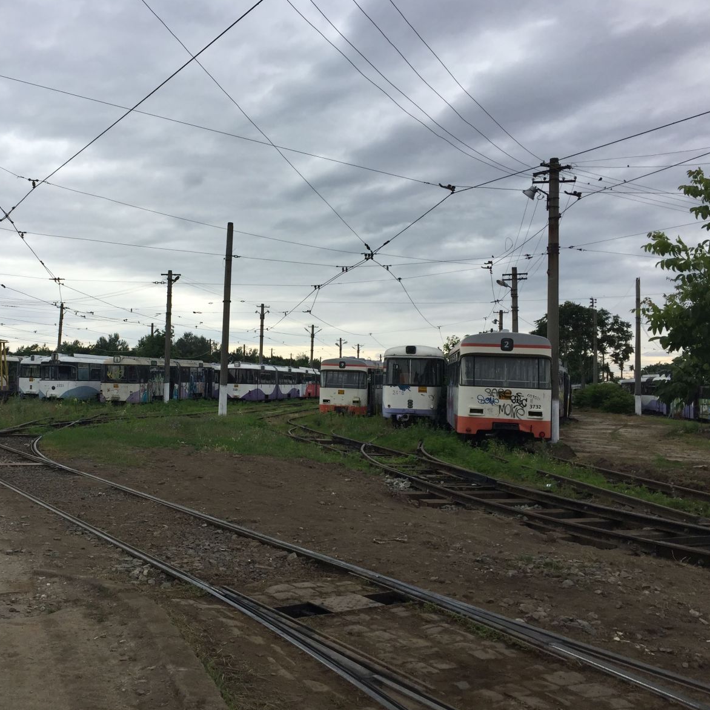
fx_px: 812
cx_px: 243
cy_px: 351
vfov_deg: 47.2
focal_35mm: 35
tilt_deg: +0.4
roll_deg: +0.5
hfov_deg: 46.6
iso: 32
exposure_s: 1/842
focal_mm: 4.15
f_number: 2.2
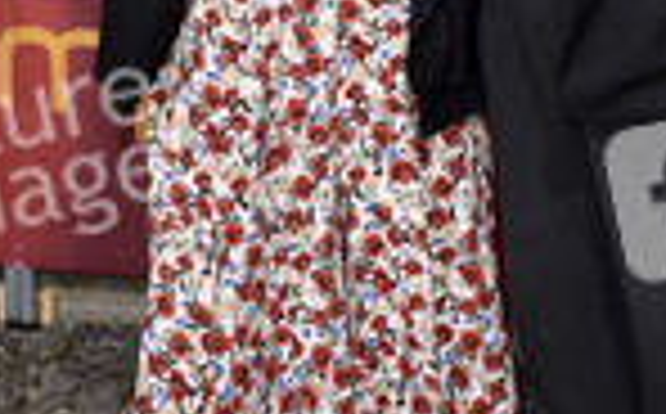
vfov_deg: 10.4
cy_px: -50
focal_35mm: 124
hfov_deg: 16.8
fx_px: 2247
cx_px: 428
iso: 250
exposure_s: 1/160
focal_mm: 30
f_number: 6.3
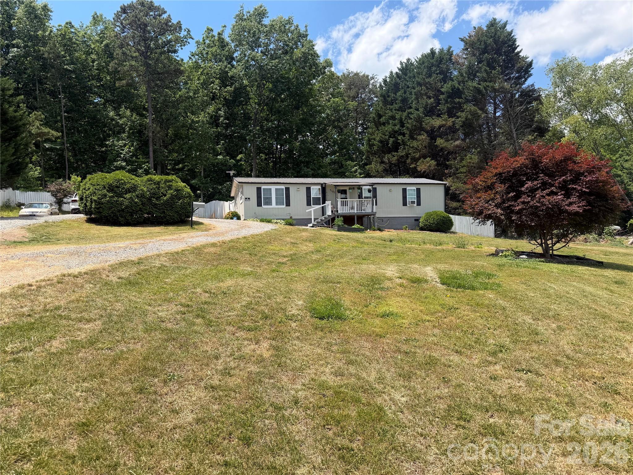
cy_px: 238
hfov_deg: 71.6
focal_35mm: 24
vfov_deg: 56.8
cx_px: 316
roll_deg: +2.3
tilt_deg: +0.4
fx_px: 439
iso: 80
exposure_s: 1/3145
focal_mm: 6.76
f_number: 1.78
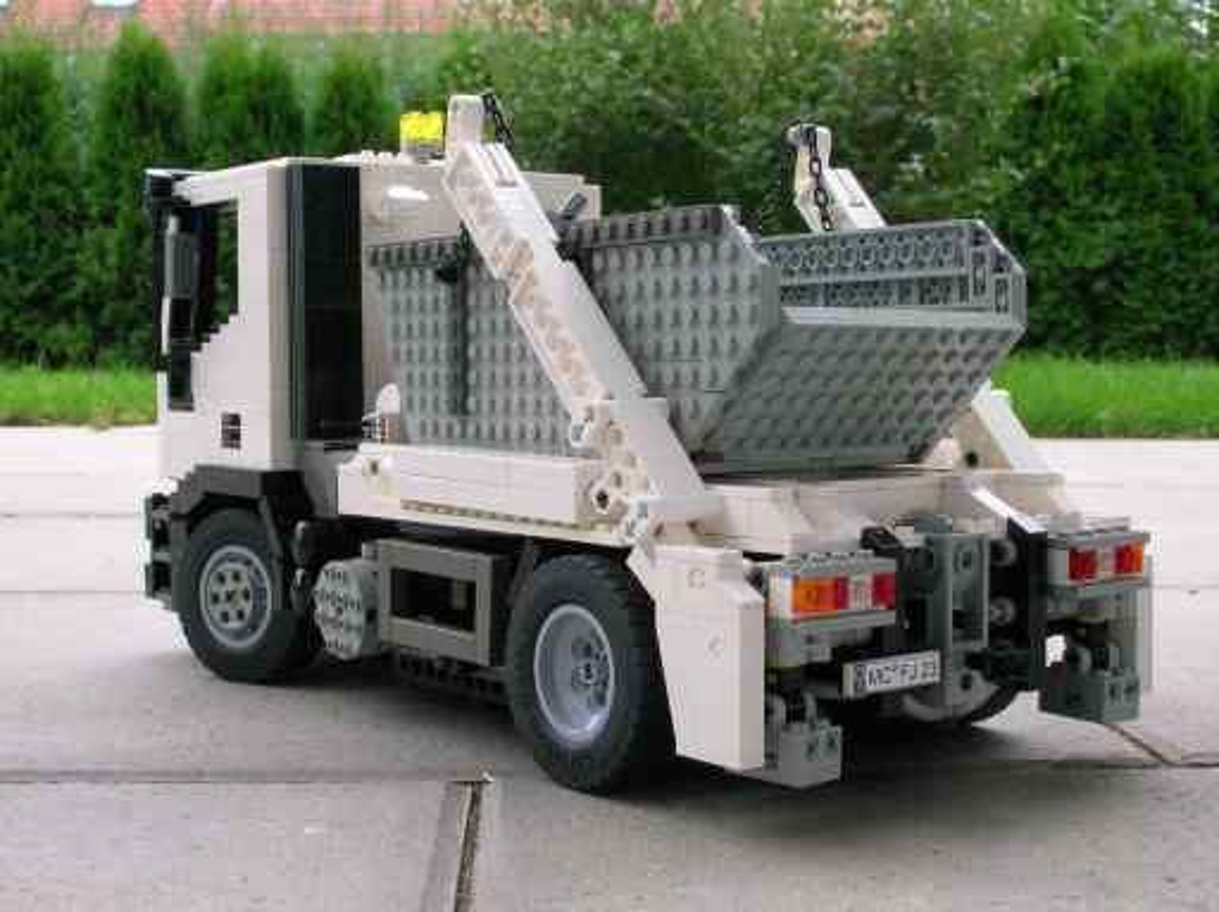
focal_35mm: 50
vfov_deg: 29.1
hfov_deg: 38.2
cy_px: 456
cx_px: 610
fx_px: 1759
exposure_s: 1/50.3
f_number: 5.6
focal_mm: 8.4
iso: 50
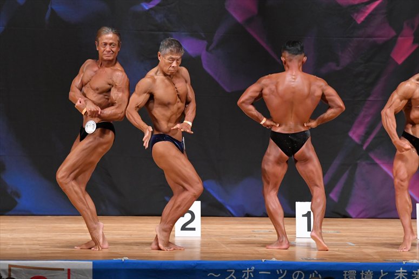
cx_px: 210
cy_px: 140
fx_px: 2792
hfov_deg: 8.6
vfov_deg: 5.7
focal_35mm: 240
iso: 5000
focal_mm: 160
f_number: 5.6
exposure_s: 1/400
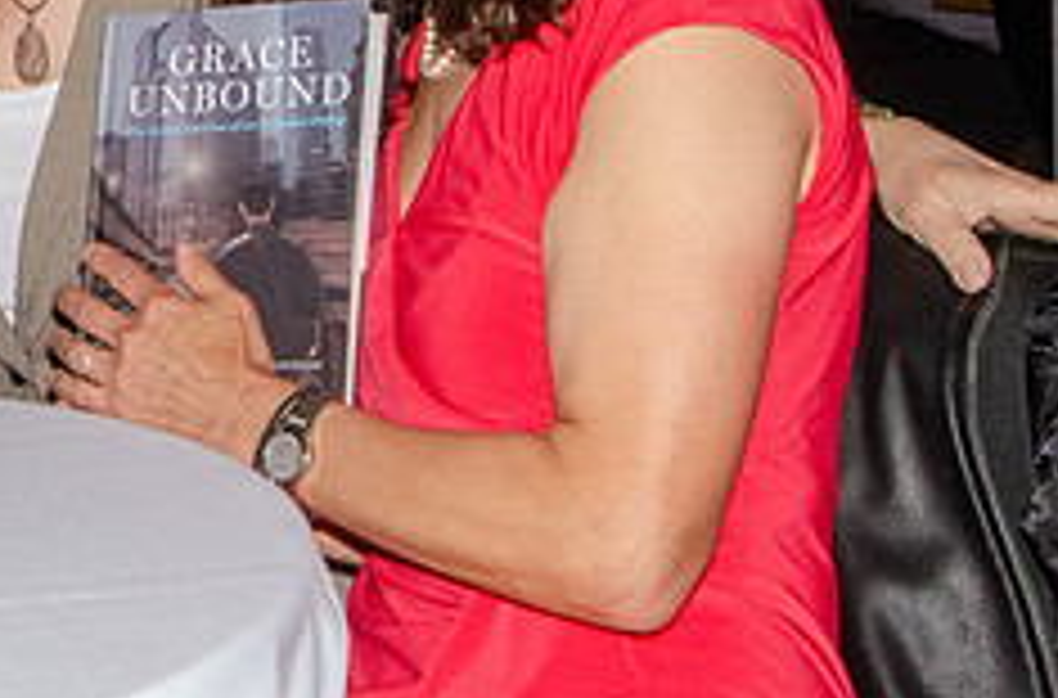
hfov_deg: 17.0
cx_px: -221
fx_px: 3368
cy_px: -50
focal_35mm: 115
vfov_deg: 11.7
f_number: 20
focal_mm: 31
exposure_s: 1/200
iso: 2500
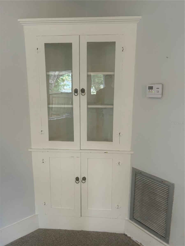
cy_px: 123
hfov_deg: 53.1
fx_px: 185
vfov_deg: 67.3
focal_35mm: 26
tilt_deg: -5.9
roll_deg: -0.5
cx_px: 92
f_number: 1.5
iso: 160
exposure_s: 1/60
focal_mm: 5.7
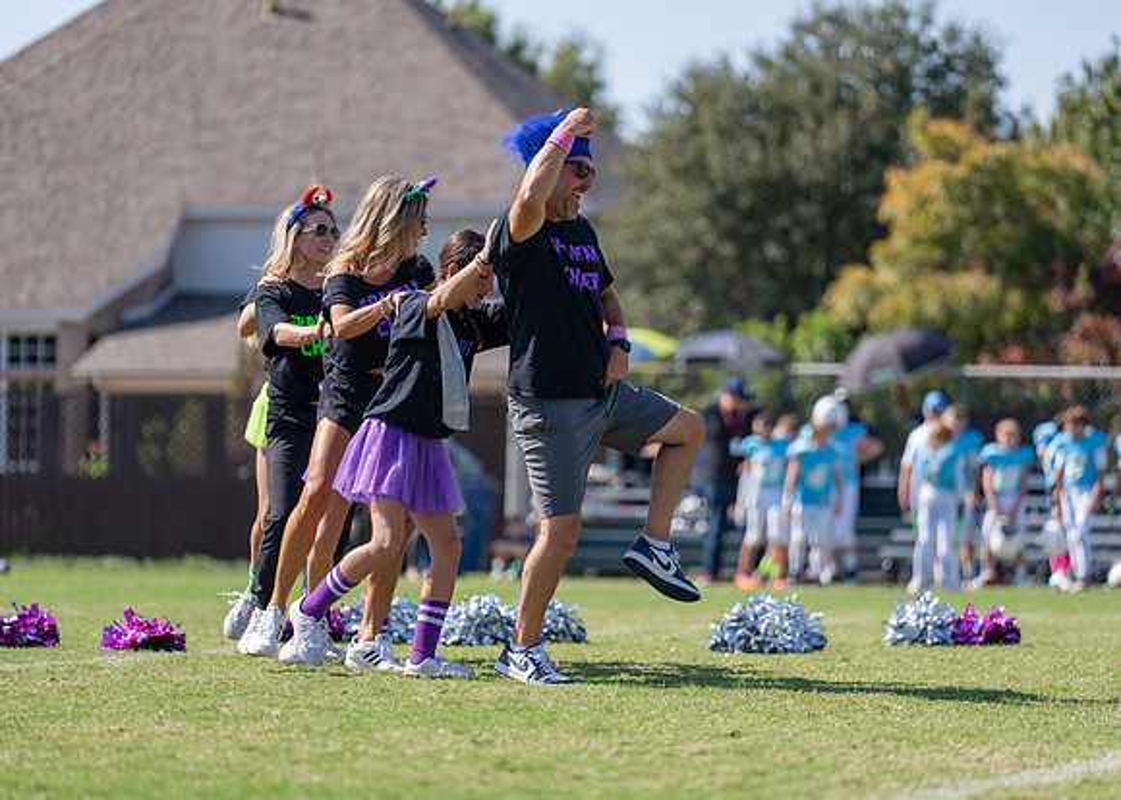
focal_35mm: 178
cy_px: 400
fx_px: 5670
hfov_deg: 11.3
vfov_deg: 8.1
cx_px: 560
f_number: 2.8
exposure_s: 1/5000
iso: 320
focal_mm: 170
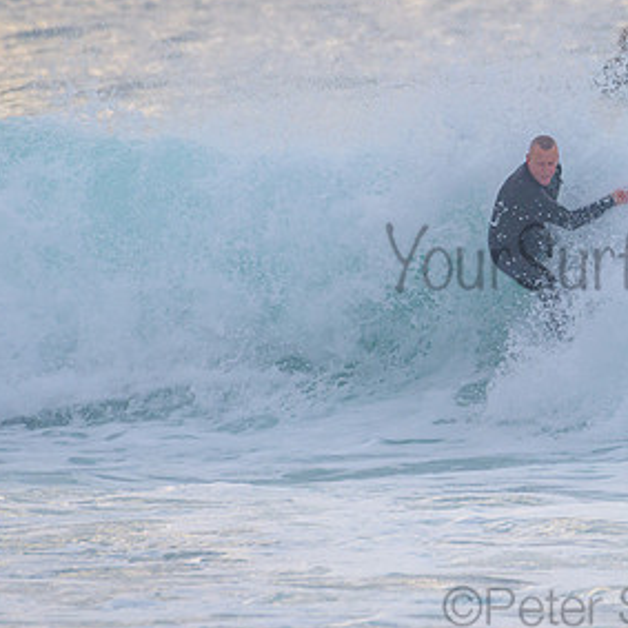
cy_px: 230
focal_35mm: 1068
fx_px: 21921
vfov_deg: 1.6
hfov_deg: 1.6
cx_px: 595
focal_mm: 500
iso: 360
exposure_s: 1/1250
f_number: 5.6
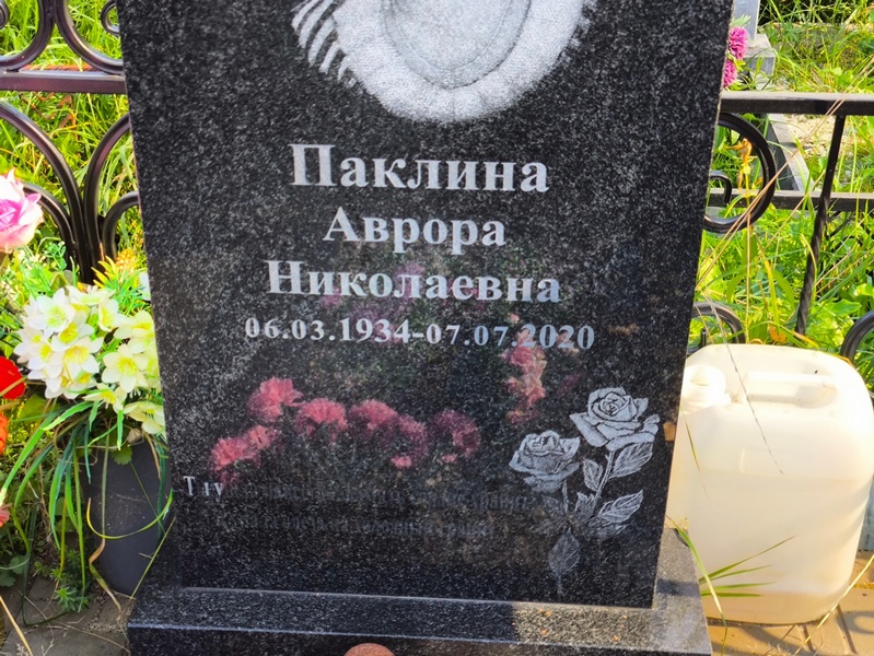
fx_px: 1263
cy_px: 328
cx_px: 437
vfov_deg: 29.1
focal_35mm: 50
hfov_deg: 38.2
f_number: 1.7
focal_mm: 4.71
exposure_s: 1/160
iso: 50
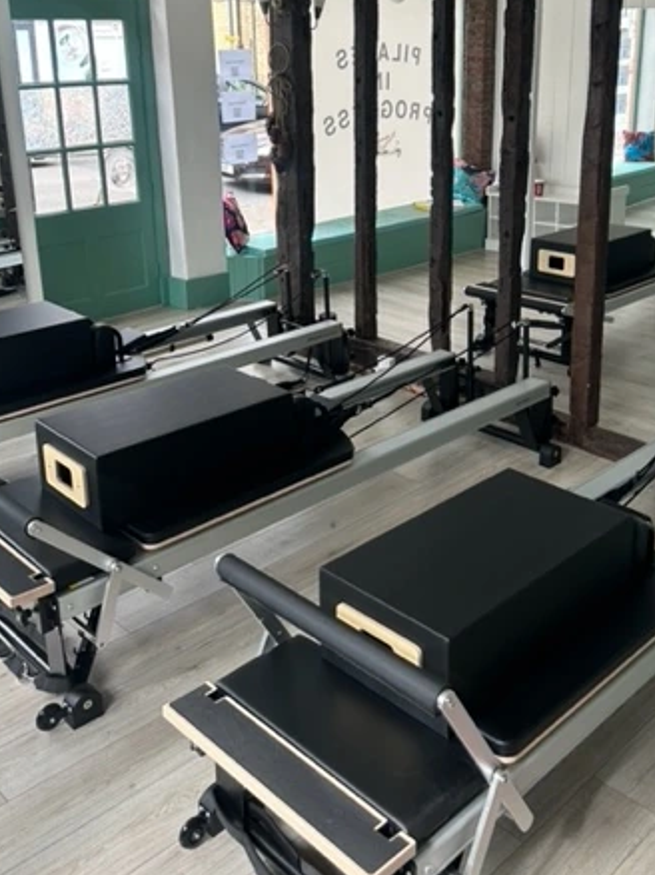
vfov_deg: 48.4
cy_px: 308
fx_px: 960
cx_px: 385
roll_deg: -0.3
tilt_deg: -15.7
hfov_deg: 37.6
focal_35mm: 38
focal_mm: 5.7
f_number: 1.5
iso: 40
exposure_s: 1/152
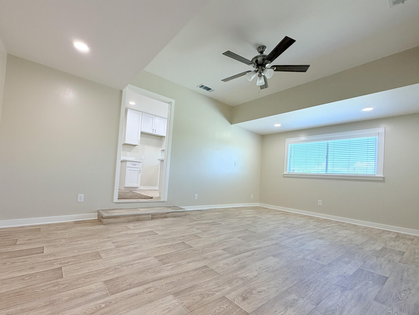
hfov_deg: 94.3
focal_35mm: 16
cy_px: 171
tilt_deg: +1.6
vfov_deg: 77.9
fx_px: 194
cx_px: 195
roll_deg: -3.7
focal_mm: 2.22
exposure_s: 1/120
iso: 160
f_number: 2.2
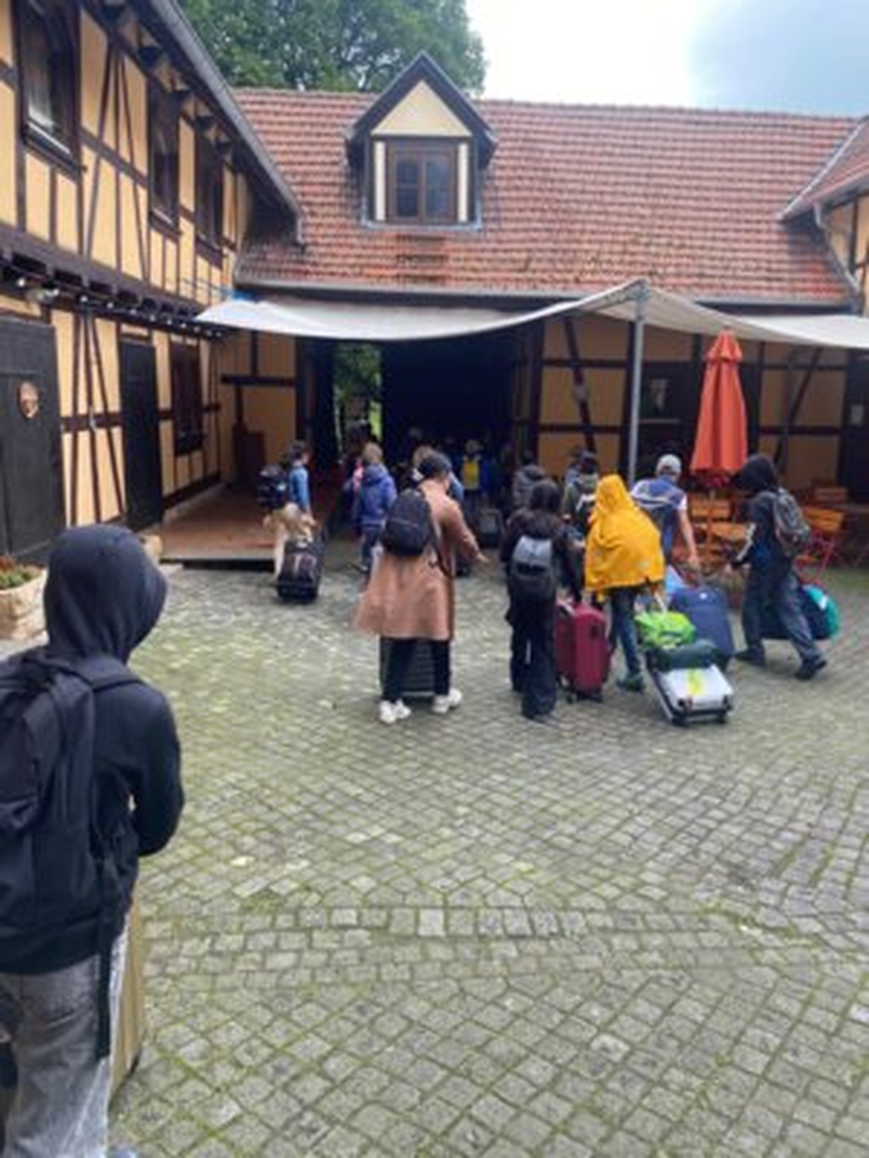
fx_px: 870
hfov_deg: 53.1
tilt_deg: -11.3
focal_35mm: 26
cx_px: 434
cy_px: 579
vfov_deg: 67.3
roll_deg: +0.2
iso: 32
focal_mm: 4.25
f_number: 1.8
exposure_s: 1/182
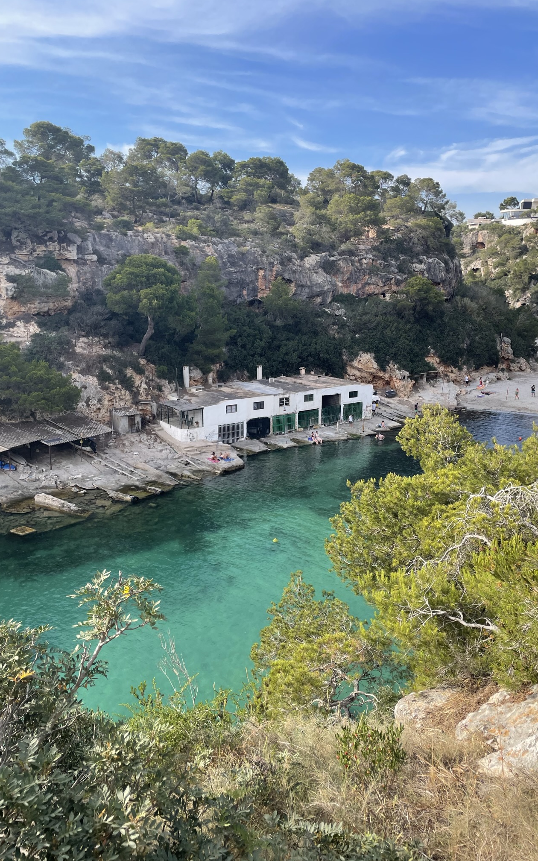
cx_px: 304
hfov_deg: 44.4
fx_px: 657
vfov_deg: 66.5
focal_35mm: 28
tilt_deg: -12.8
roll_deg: -0.6
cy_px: 428
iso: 32
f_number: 1.6
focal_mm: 4.2
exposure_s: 1/1335
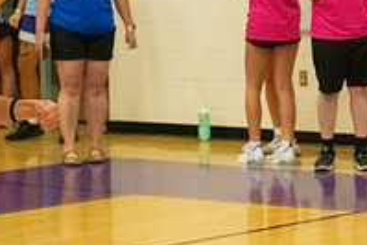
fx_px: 2438
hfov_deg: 8.5
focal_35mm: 239
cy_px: 93
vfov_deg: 5.8
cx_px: 481
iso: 6400
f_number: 4.5
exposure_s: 1/800
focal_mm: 82
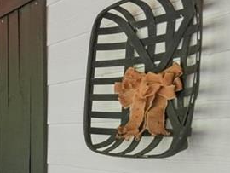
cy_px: 138
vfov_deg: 28.0
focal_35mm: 51
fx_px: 339
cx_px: -195
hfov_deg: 21.5
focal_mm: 14
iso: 320
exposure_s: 1/15
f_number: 8
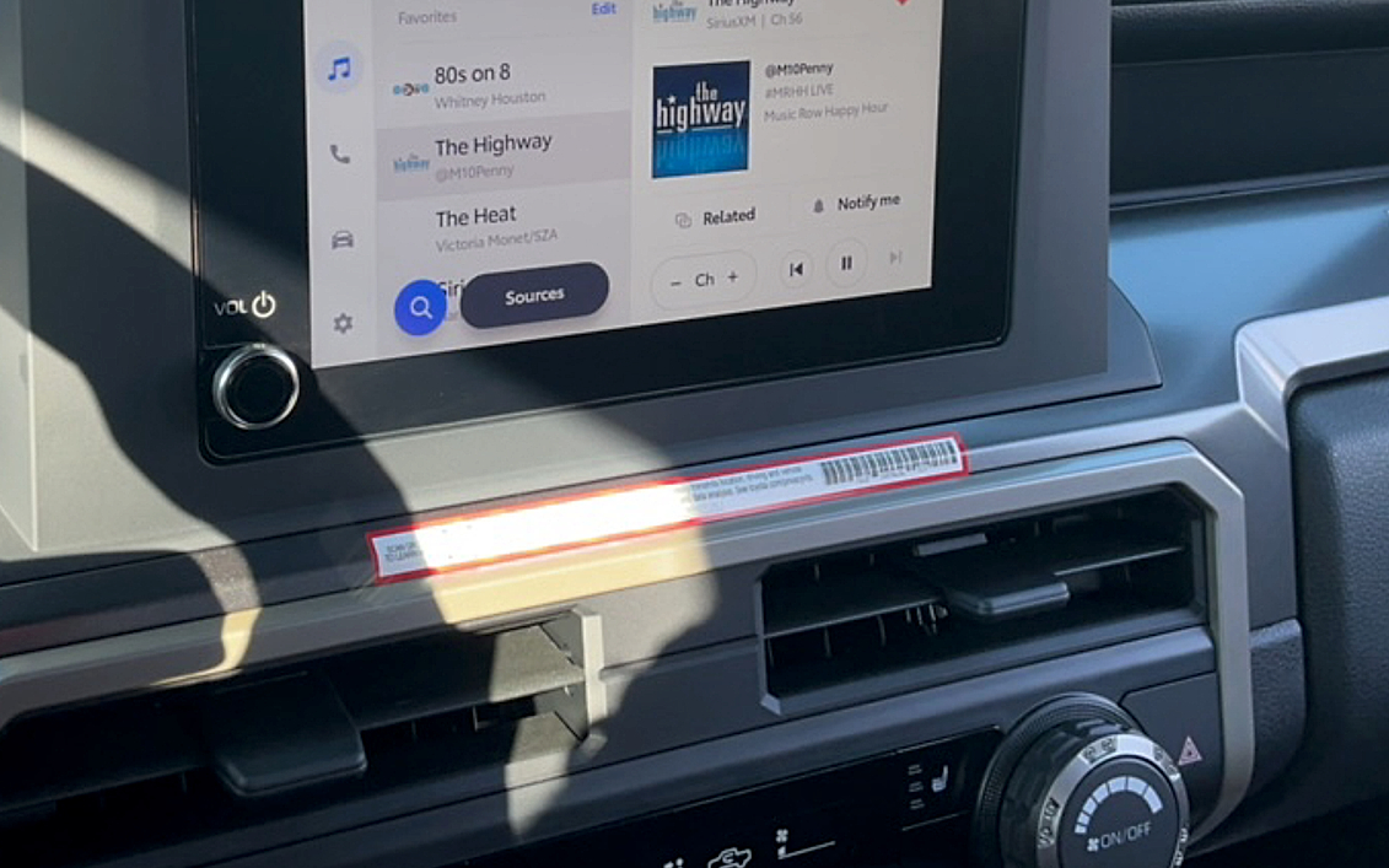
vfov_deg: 28.2
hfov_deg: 44.3
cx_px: 624
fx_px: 1704
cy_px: 210
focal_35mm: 45
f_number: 1.8
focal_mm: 3
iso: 20
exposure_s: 1/100
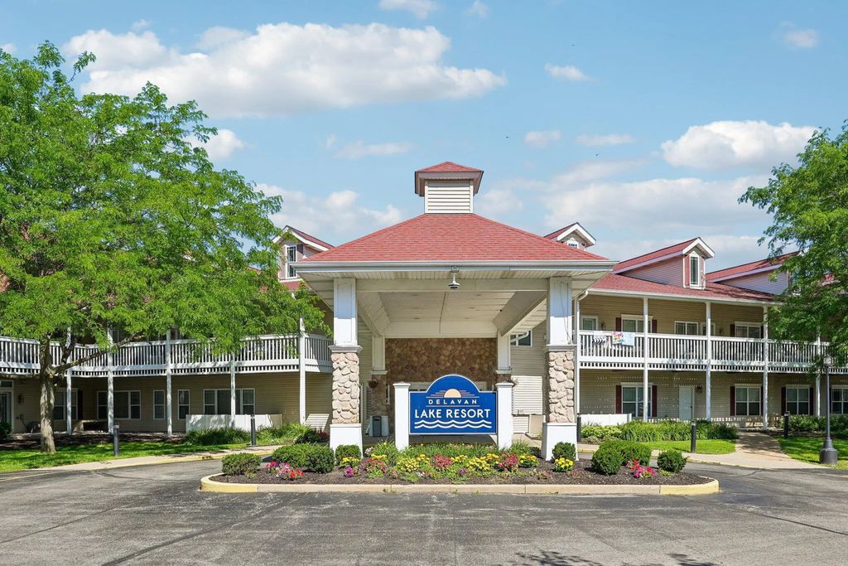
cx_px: 424
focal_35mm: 26
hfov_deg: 68.4
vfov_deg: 48.7
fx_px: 624
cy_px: 283
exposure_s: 1/250
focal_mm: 26.5
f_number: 8
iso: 100
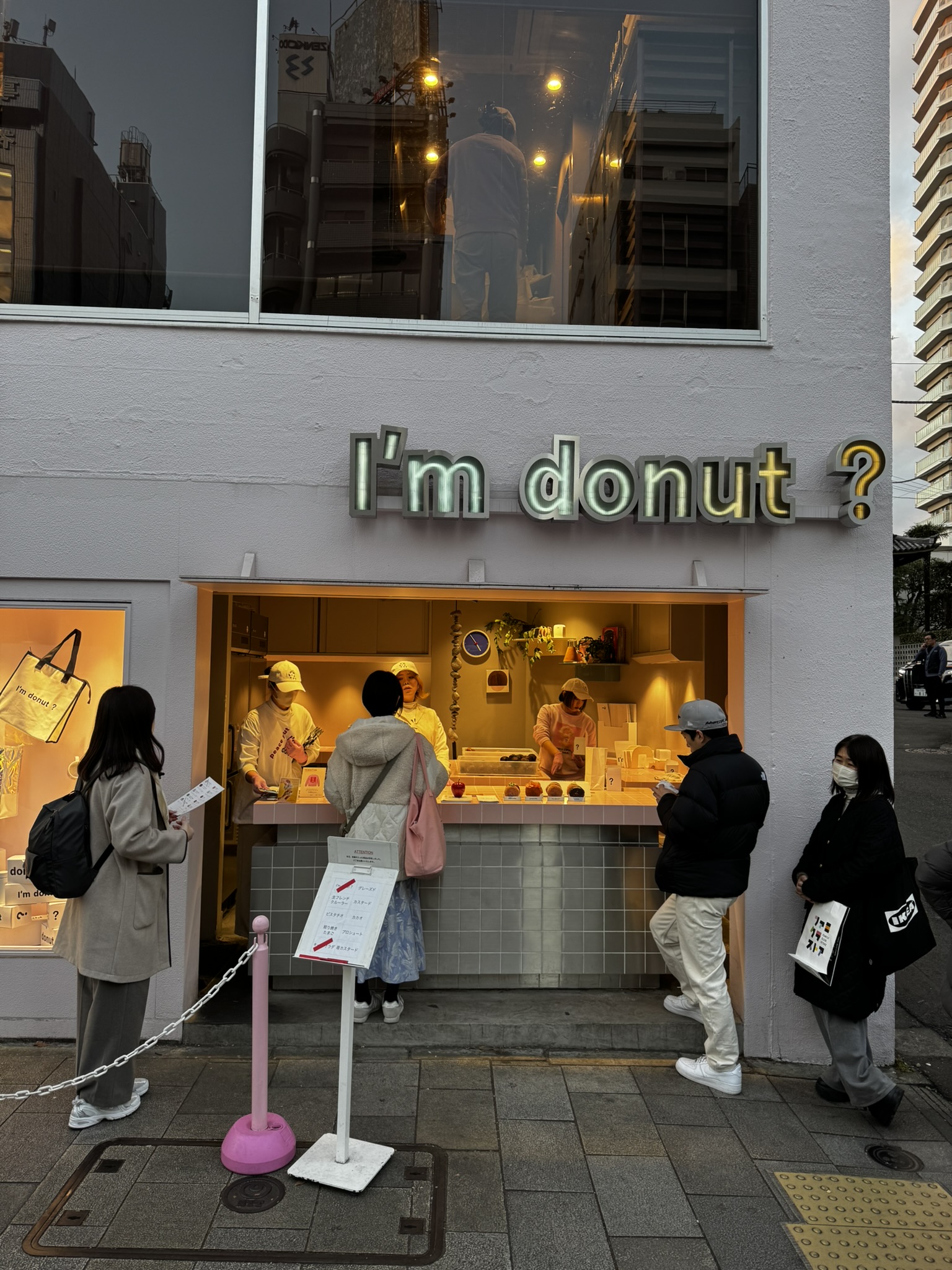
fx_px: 880
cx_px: 476
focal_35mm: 24
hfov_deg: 56.8
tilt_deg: +3.3
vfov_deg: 71.6
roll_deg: -1.2
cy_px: 635
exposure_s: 1/100
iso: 80
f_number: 1.78
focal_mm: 6.76
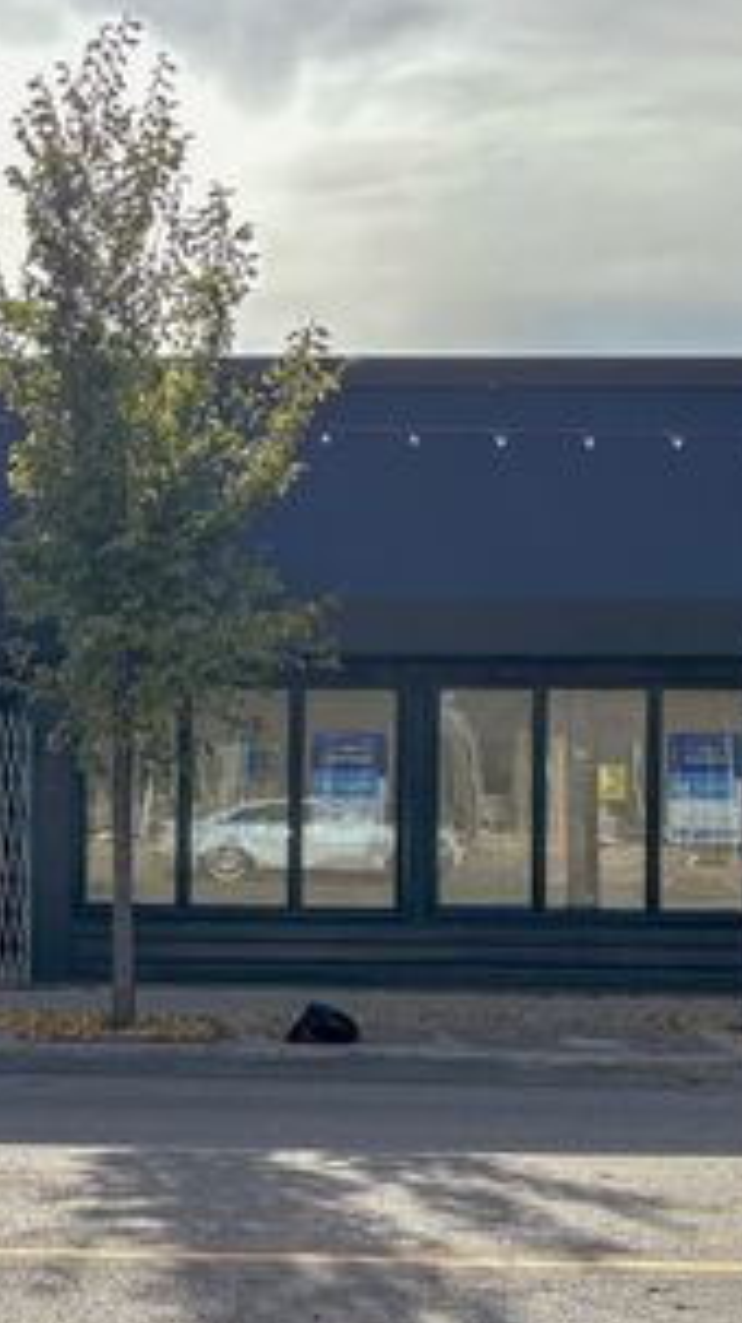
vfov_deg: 29.3
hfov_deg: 16.1
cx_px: -131
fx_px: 2523
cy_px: 771
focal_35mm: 72
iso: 50
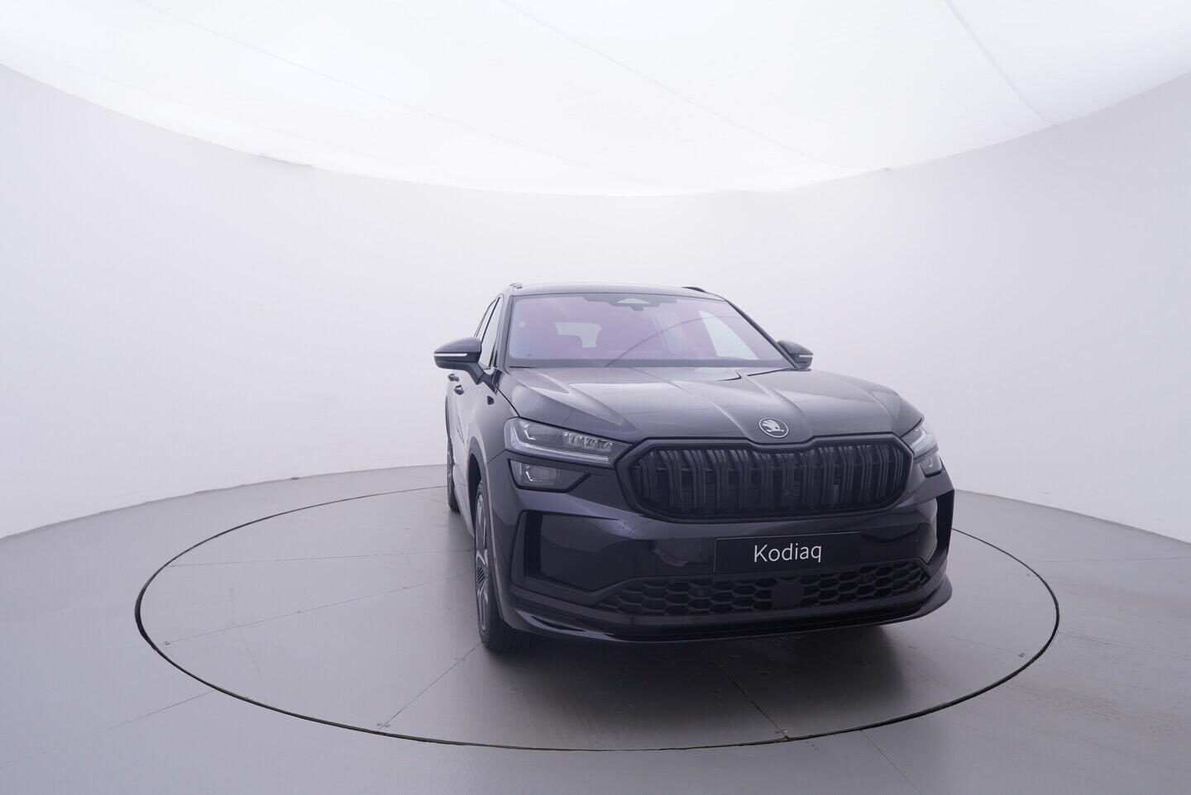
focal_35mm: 22
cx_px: 596
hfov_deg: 77.3
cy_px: 398
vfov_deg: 56.2
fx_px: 745
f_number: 5
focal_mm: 15
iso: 200
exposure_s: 1/80
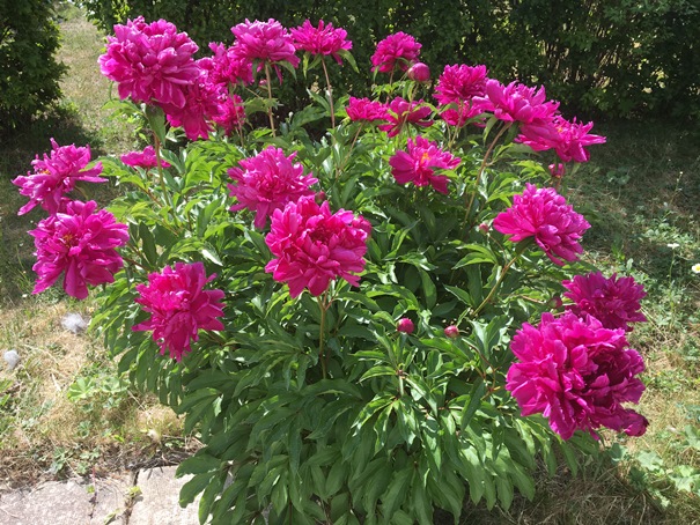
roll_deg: -0.9
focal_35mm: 29
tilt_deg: -33.8
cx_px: 350
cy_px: 262
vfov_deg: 48.2
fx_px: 587
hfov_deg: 61.6
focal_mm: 4.15
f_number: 2.2
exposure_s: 1/601
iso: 25
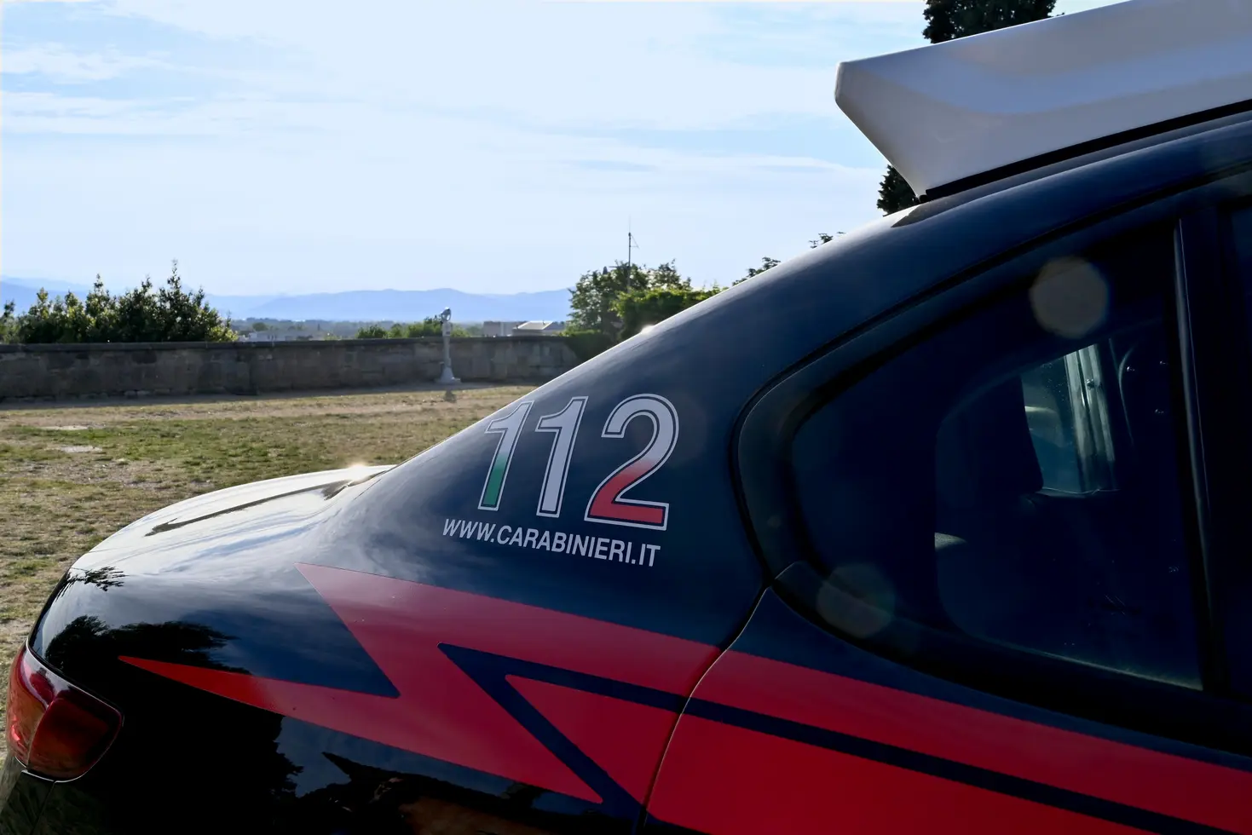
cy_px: 418
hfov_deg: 53.1
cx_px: 626
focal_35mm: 36
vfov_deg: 36.9
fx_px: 1252
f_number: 13
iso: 320
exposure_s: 1/400
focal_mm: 24
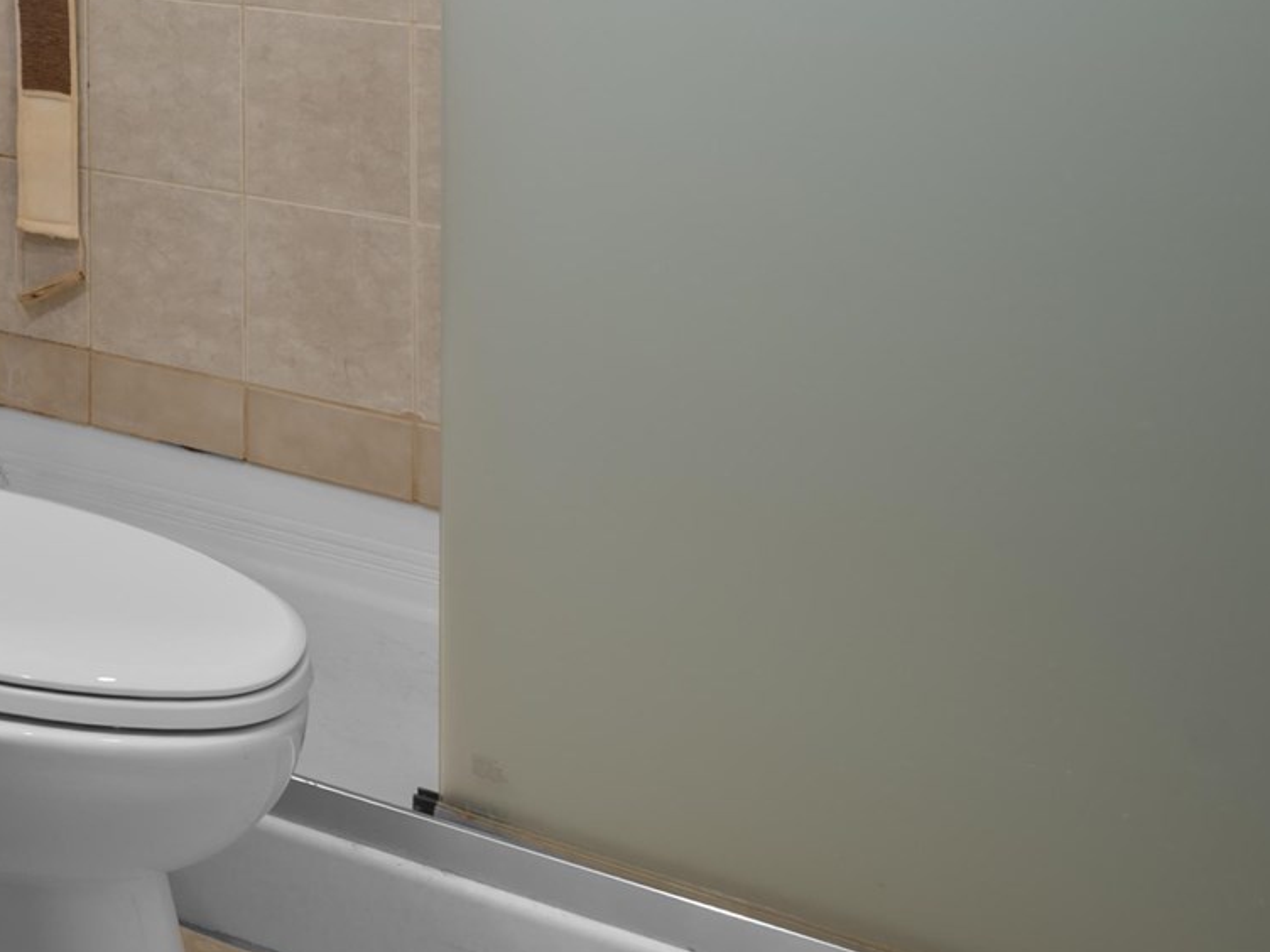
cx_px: -708
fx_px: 2018
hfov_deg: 25.1
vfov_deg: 22.7
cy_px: -388
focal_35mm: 55
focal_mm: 14
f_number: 8
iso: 100
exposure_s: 2
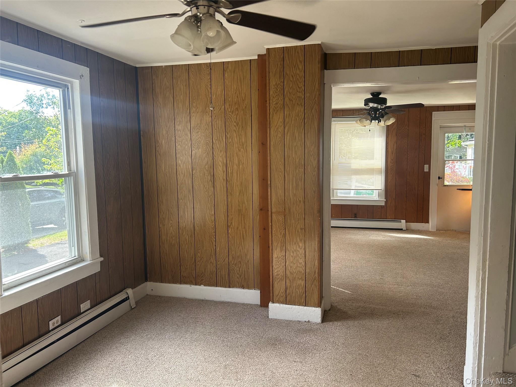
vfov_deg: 53.1
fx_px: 388
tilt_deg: -5.4
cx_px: 258
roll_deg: +0.7
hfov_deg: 67.3
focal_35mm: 26
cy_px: 194
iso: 64
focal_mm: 5.7
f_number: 1.5
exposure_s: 1/139
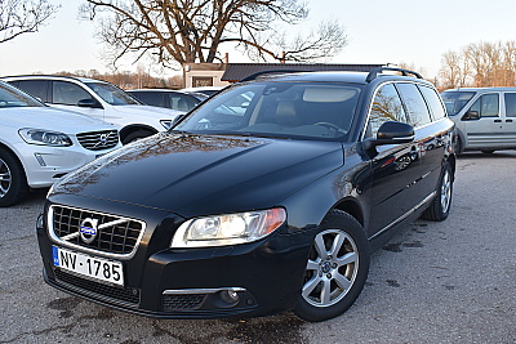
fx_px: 516
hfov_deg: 53.1
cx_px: 258
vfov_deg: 36.9
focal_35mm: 36
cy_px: 172
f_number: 8
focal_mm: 24
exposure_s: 1/125
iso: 400
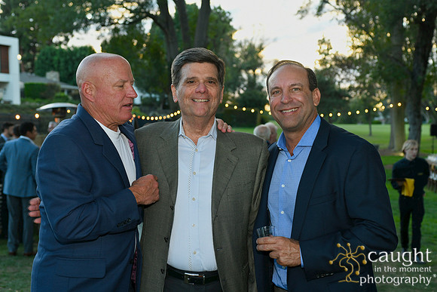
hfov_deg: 39.6
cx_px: 218
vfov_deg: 27.0
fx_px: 607
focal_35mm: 50
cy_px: 146
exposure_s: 1/125
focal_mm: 50
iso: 500
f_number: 4.5
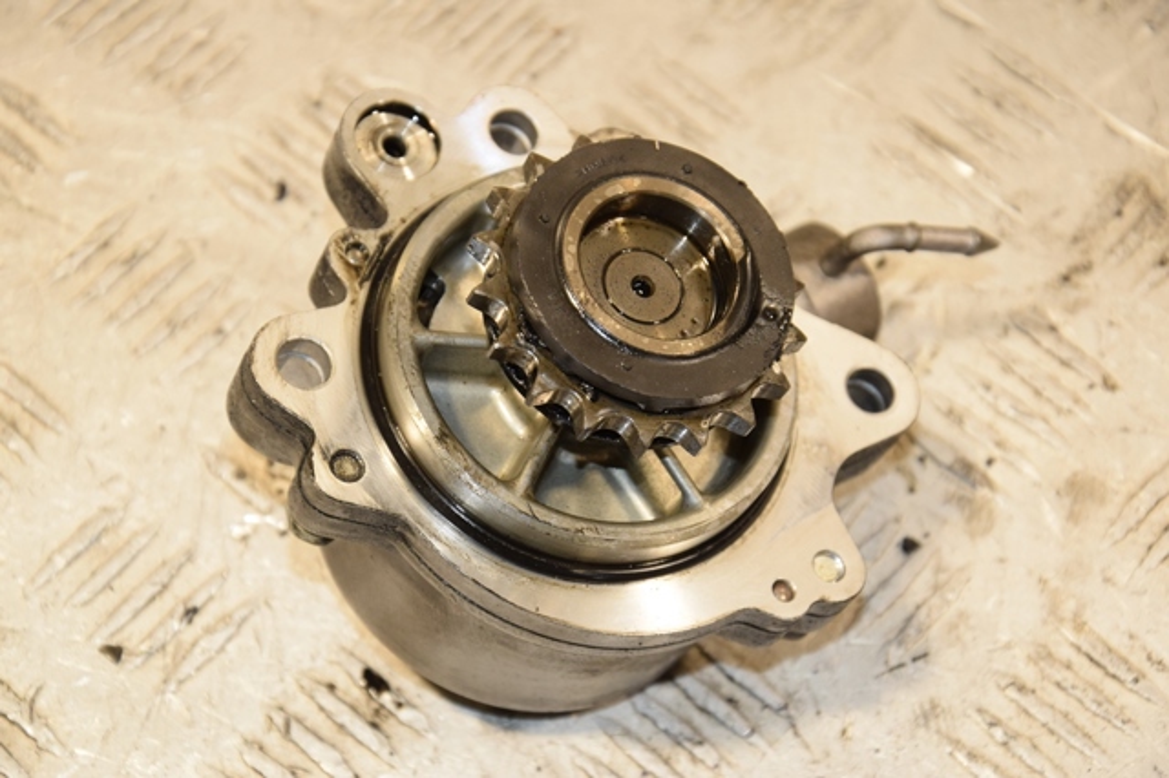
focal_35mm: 120
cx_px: 584
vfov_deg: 11.4
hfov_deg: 17.1
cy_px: 389
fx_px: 3894
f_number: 7.1
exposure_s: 1/200
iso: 800
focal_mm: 80
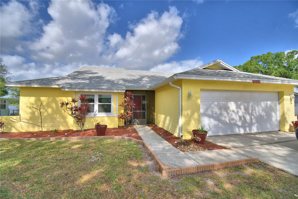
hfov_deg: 100.4
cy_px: 100
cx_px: 149
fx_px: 124
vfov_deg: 77.3
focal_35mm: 15
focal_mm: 10
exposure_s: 1/1250
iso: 100
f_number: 4.5
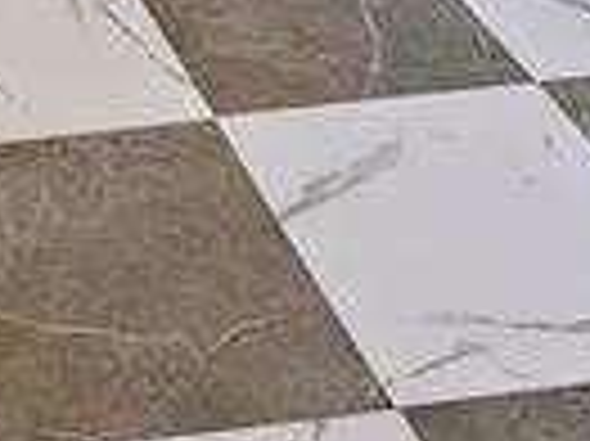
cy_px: -1202
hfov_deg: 17.0
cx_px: -360
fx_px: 1737
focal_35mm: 102
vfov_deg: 8.7
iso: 320
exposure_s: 1/40
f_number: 2.2
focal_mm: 2.2
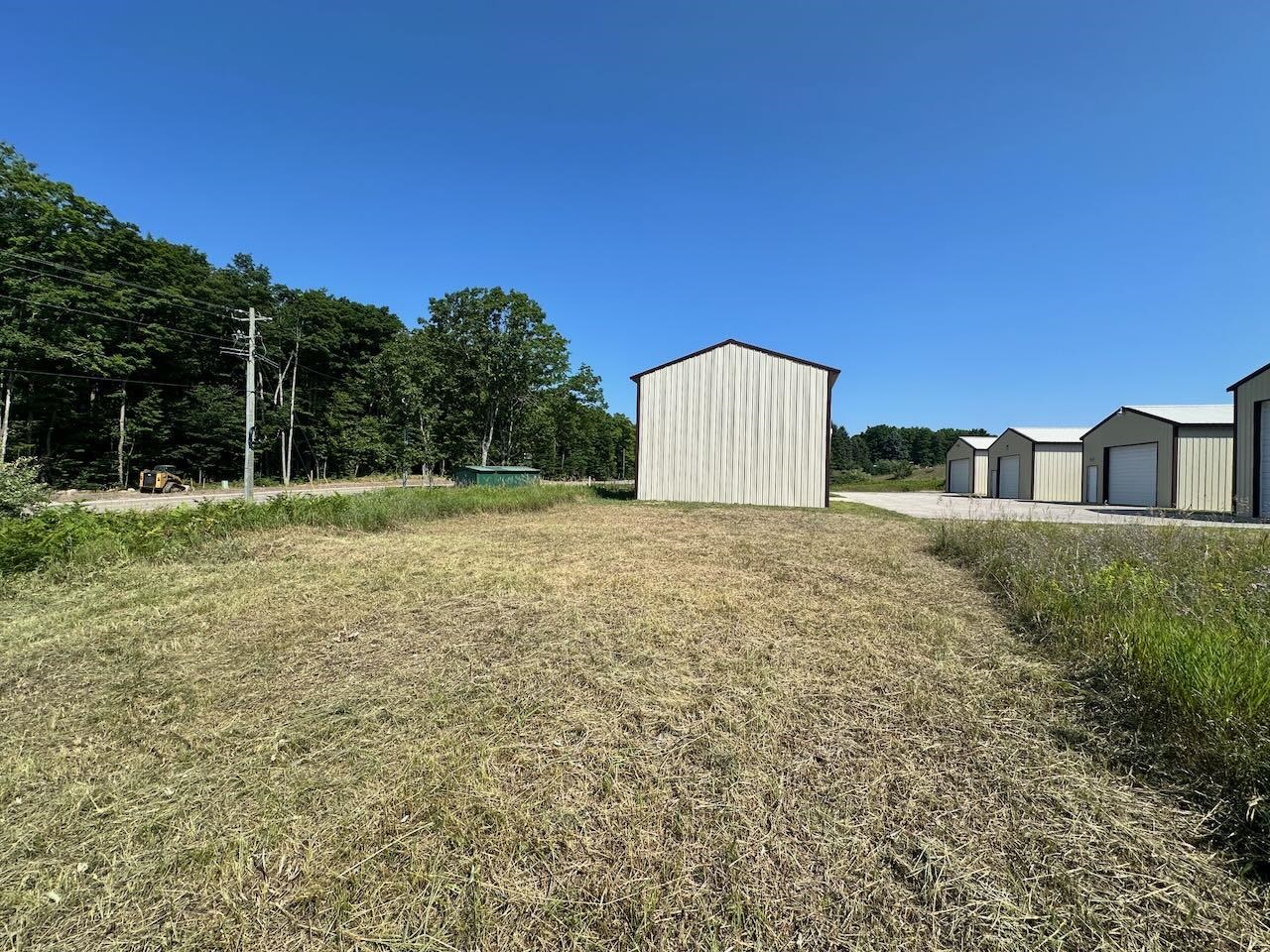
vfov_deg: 85.7
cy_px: 476
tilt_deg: +1.1
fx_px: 514
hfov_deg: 102.1
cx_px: 635
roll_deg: -1.7
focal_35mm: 14
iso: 50
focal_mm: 2.22
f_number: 2.2
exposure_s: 1/2212
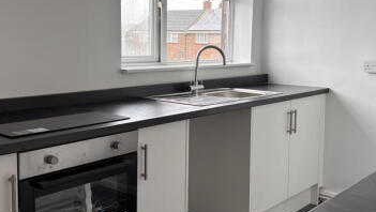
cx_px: 184
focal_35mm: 47
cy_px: 83
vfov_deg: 25.4
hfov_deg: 43.7
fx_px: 469
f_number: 1.6
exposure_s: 1/121
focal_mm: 5.96
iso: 32
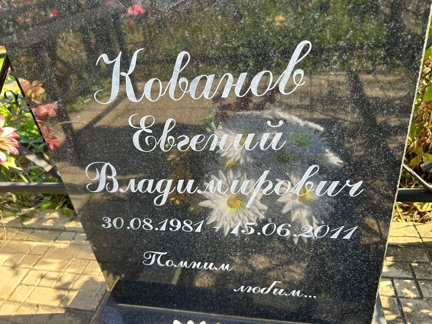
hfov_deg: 67.3
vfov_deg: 53.1
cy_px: 162
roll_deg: +7.0
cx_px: 216
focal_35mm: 26
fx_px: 324
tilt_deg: -31.7
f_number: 1.5
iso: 50
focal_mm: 5.7
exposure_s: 1/513
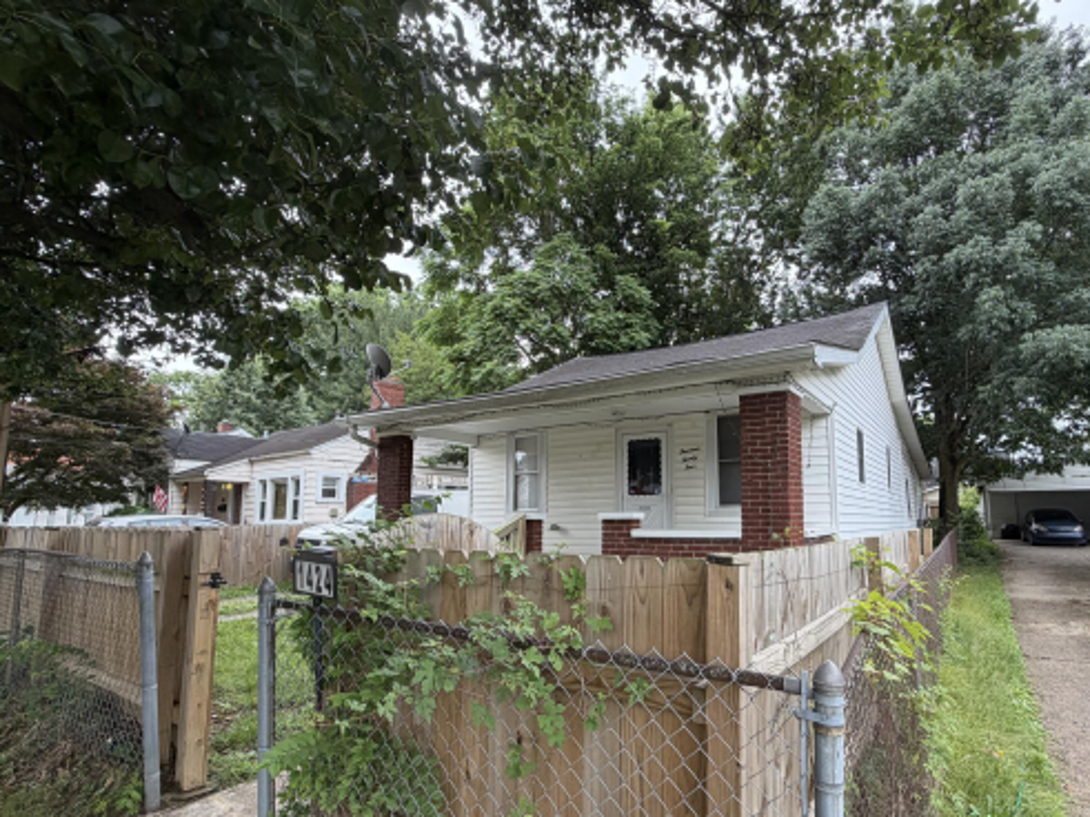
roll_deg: +0.7
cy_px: 455
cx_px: 636
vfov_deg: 68.4
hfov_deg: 84.0
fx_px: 598
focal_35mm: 19
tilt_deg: +6.4
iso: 64
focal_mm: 2.22
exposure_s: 1/124
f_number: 2.2
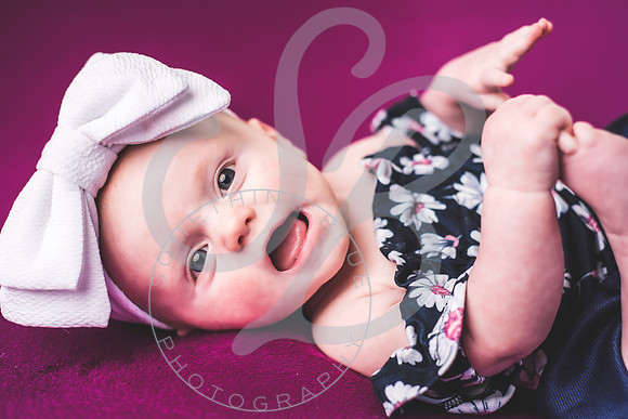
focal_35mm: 50
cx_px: 314
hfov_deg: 39.6
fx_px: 872
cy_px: 210
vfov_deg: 27.0
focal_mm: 50
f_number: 2.8
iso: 320
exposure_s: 1/320
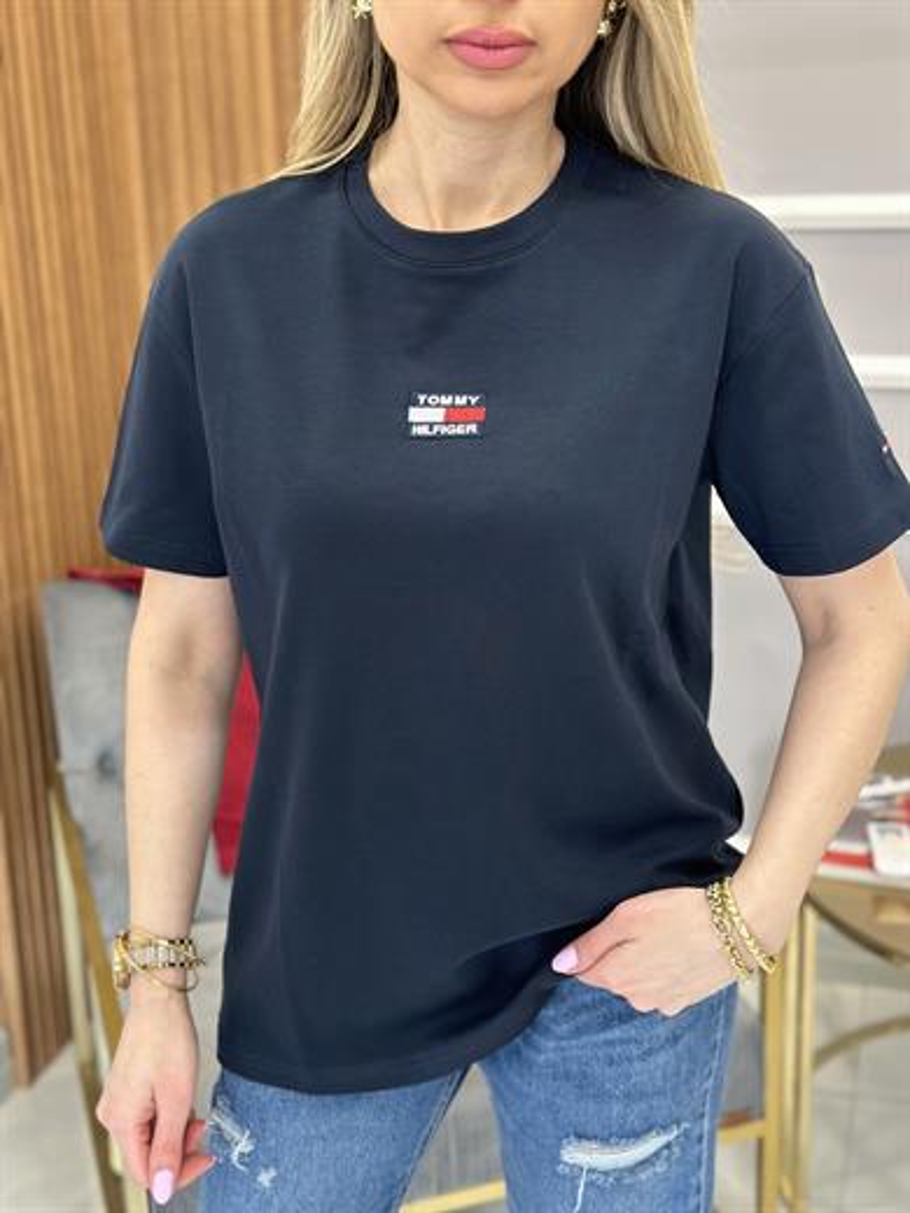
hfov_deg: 30.3
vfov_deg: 39.7
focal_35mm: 48
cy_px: 606
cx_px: 455
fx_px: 1682
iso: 160
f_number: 1.78
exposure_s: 1/100
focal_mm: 6.86
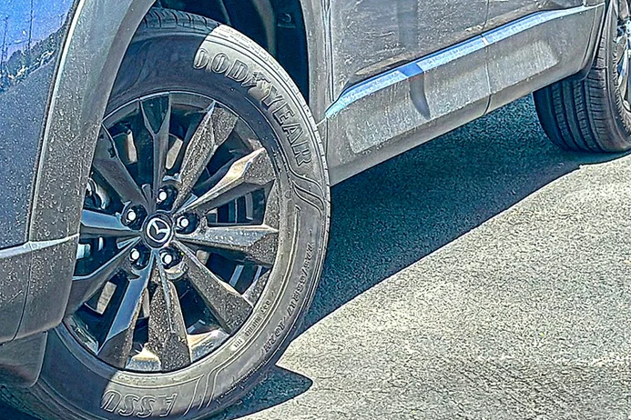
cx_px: 316
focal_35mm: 105
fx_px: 1840
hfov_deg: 19.5
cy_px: 203
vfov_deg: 13.0
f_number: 1.78
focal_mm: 6.86
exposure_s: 1/1098
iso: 80
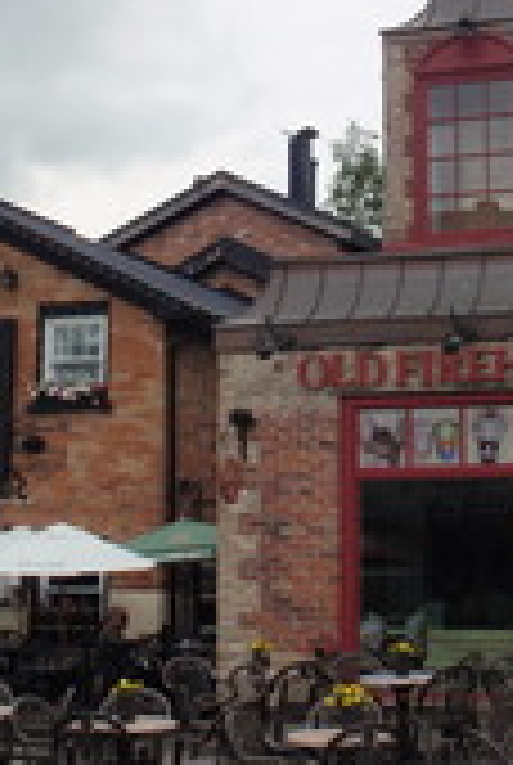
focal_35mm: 83
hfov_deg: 16.5
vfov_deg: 24.3
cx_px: 324
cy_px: 252
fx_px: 1767
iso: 64
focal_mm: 6.07
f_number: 9
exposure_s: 1/160
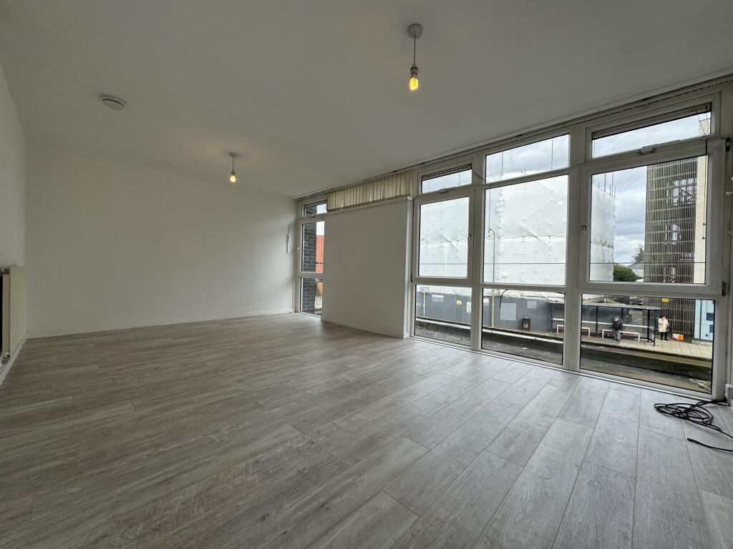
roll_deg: -1.0
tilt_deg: -1.1
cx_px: 366
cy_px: 274
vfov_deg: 85.7
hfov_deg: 102.1
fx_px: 296
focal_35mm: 14
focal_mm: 2.22
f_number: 2.2
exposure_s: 1/464
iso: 40
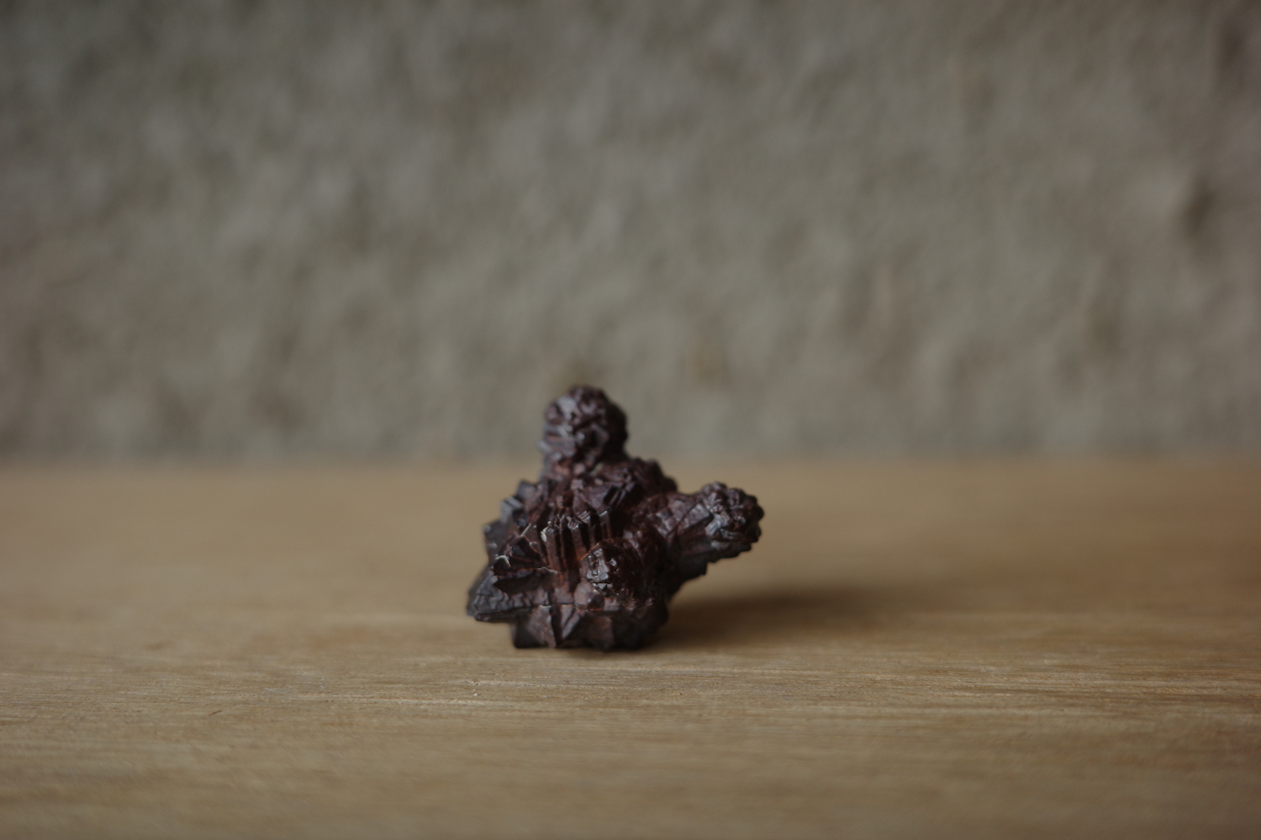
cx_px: 630
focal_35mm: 40
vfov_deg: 33.4
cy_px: 420
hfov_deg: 48.5
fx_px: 1401
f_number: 2.8
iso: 200
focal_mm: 26
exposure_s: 1/100
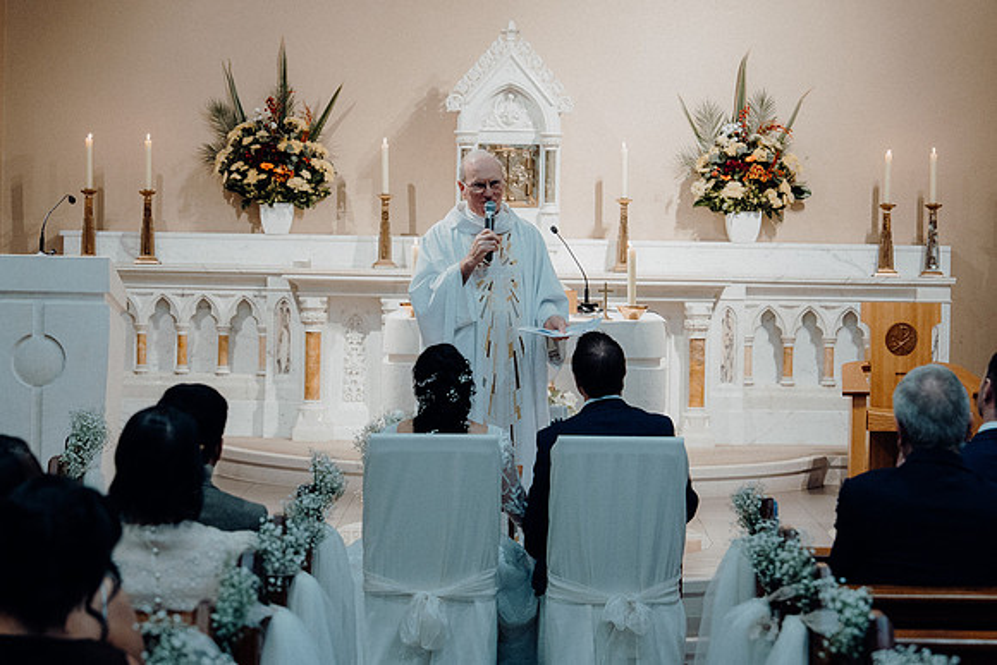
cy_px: 332
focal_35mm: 105
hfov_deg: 19.5
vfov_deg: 13.0
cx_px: 498
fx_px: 2908
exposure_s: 1/160
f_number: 3.5
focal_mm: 70
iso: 1000
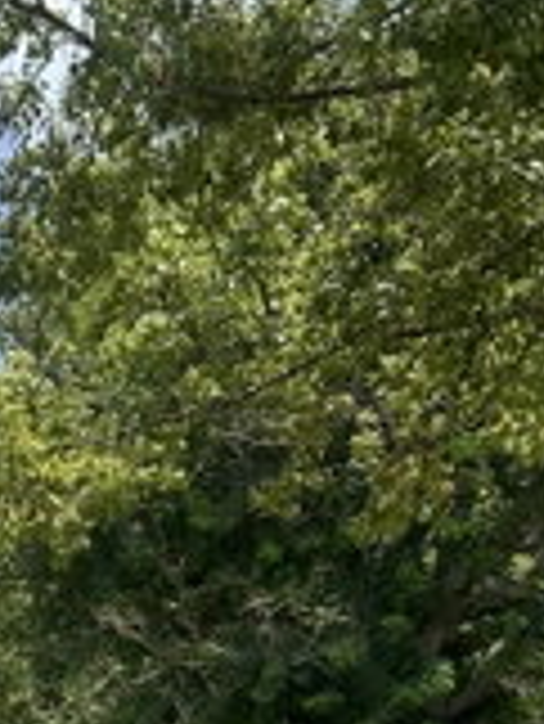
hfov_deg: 12.1
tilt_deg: +2.5
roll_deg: -0.9
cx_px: -513
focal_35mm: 110
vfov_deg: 16.1
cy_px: 1151
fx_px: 2302
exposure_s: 1/2353
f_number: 1.5
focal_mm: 5.7
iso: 50
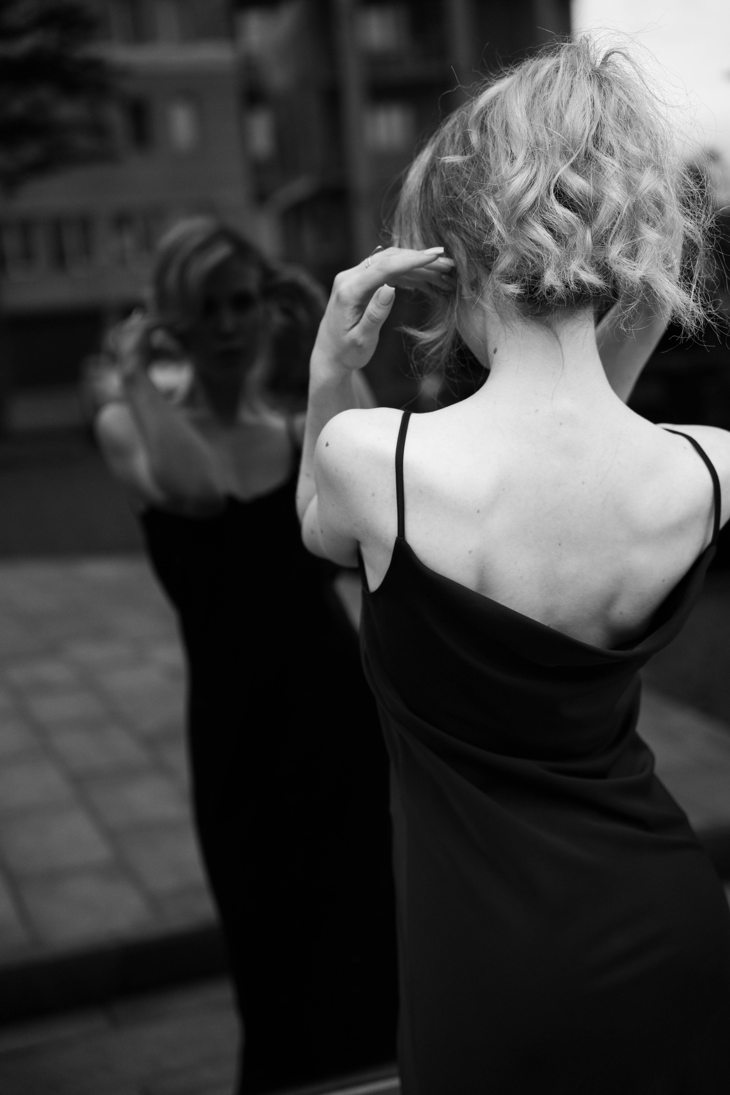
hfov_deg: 23.8
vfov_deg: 35.1
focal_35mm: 57
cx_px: 365
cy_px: 548
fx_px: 1734
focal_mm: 57
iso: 1600
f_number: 2.8
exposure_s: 1/640
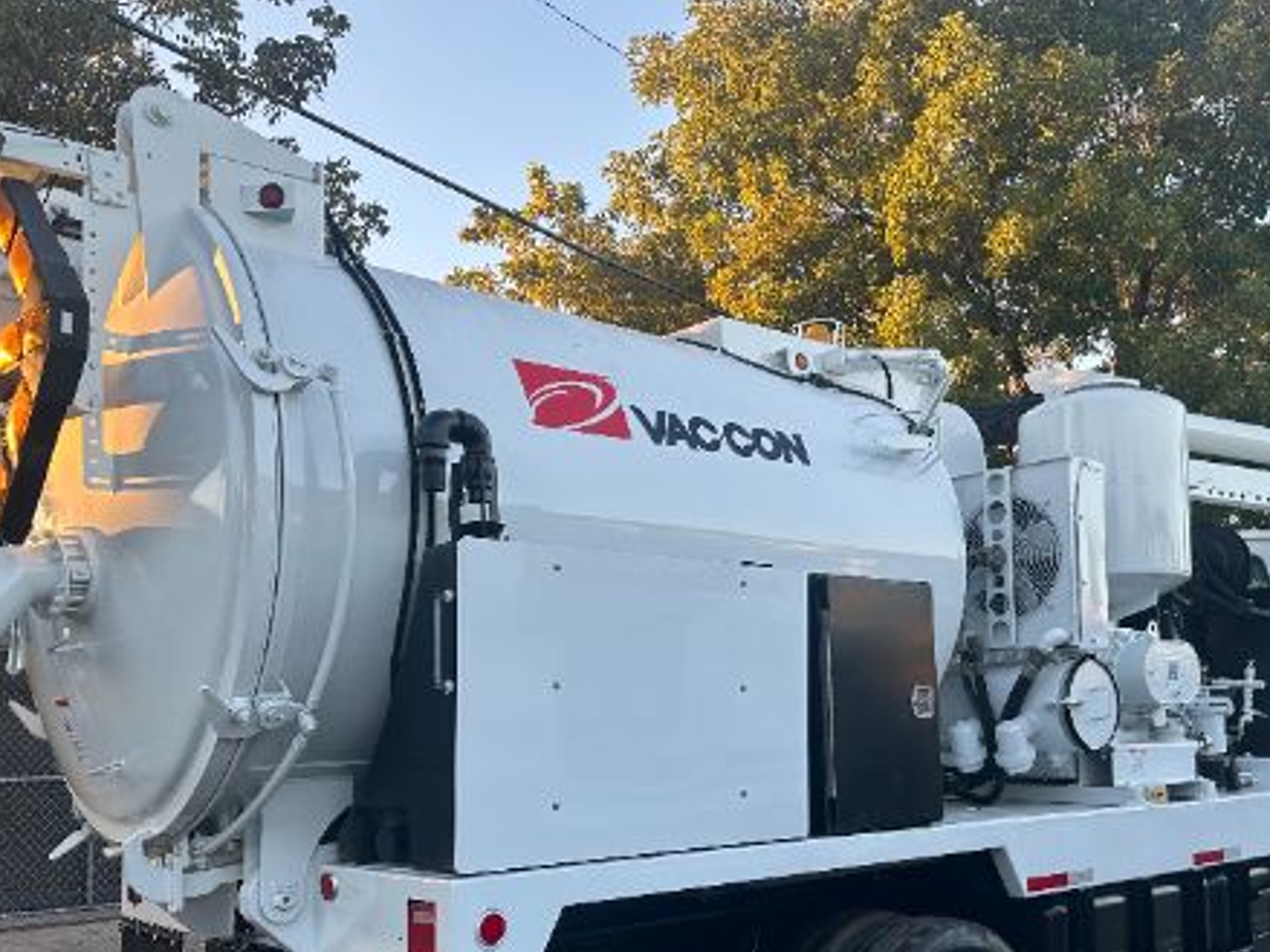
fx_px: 1284
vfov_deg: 40.1
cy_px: 648
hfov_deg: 52.3
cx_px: 749
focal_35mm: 35
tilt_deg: +3.3
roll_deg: +1.2
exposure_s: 1/307
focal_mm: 6.86
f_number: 1.78
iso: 80
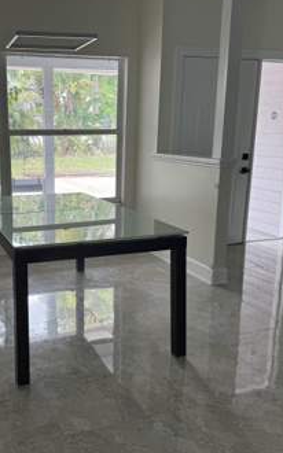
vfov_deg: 52.8
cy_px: 229
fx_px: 457
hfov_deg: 33.8
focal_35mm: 37
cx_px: 77
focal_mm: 6.76
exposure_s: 1/122
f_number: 1.78
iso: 64
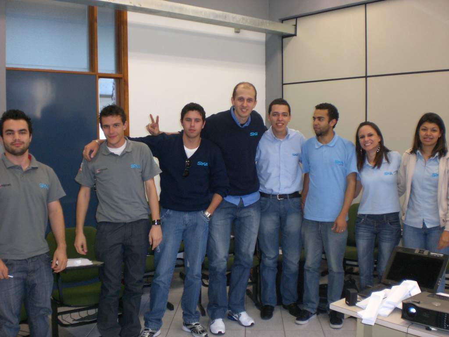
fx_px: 493
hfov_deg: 49.0
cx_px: 224
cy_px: 168
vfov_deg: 37.7
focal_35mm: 38
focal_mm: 6.3
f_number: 3.1
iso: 200
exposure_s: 1/60
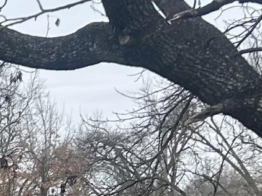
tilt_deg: -2.3
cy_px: 353
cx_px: -264
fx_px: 1399
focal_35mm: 185
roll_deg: +3.1
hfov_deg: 9.9
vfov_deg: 7.8
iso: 50
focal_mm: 5.7
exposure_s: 1/2994
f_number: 1.5
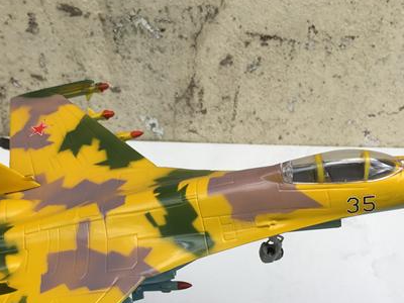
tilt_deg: -55.3
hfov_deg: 33.2
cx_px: 170
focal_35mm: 58
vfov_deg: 24.6
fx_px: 677
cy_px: 261
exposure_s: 1/180
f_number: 2.2
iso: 32
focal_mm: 4.15
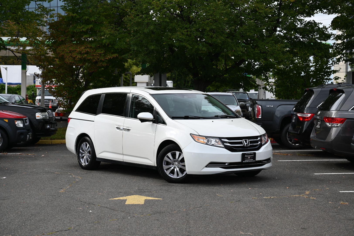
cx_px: 177
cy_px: 118
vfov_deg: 19.4
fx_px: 688
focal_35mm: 70
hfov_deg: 28.9
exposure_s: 1/250
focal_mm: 70
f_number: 6.3
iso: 100
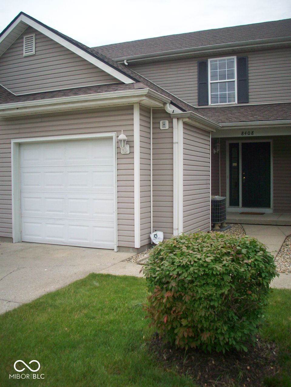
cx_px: 146
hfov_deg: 38.7
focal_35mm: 37
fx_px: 415
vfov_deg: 50.1
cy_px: 194
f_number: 2.8
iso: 80
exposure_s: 1/717
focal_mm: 6.2
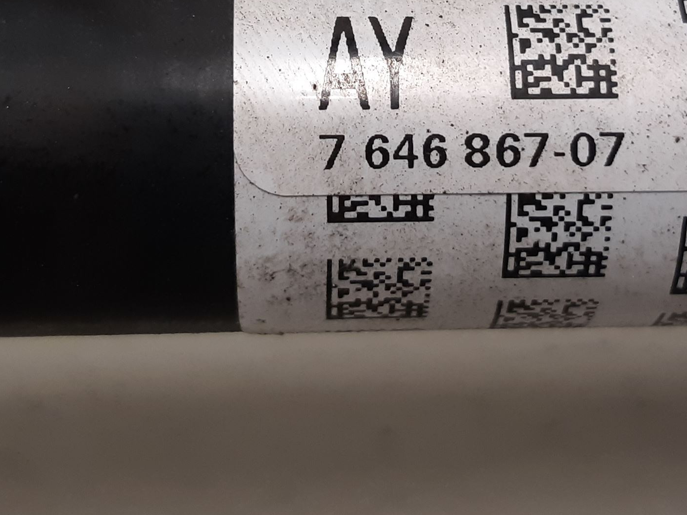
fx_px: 754
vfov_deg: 37.0
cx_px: 422
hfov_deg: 48.6
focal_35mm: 38
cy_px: 144
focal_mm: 3.93
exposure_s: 1/50
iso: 100
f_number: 1.7
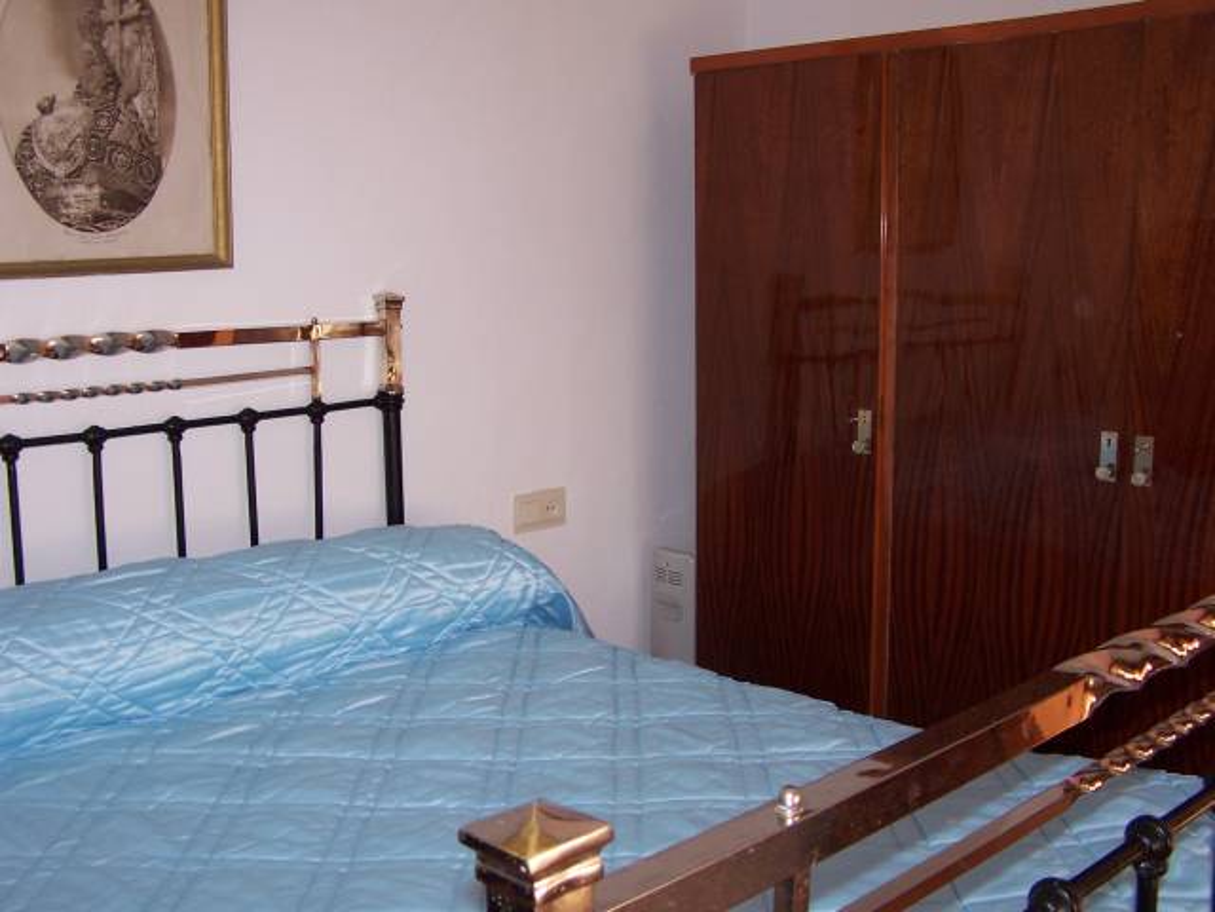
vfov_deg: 37.7
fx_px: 1334
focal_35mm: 38
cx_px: 608
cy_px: 456
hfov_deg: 49.0
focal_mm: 6.3
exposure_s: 1/60
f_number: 2.8
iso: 140
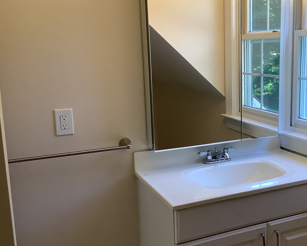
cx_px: 209
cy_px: 124
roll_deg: +1.9
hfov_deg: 42.2
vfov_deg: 34.9
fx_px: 391
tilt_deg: -11.9
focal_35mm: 43
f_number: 2.4
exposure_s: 1/120
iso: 80
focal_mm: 3.3
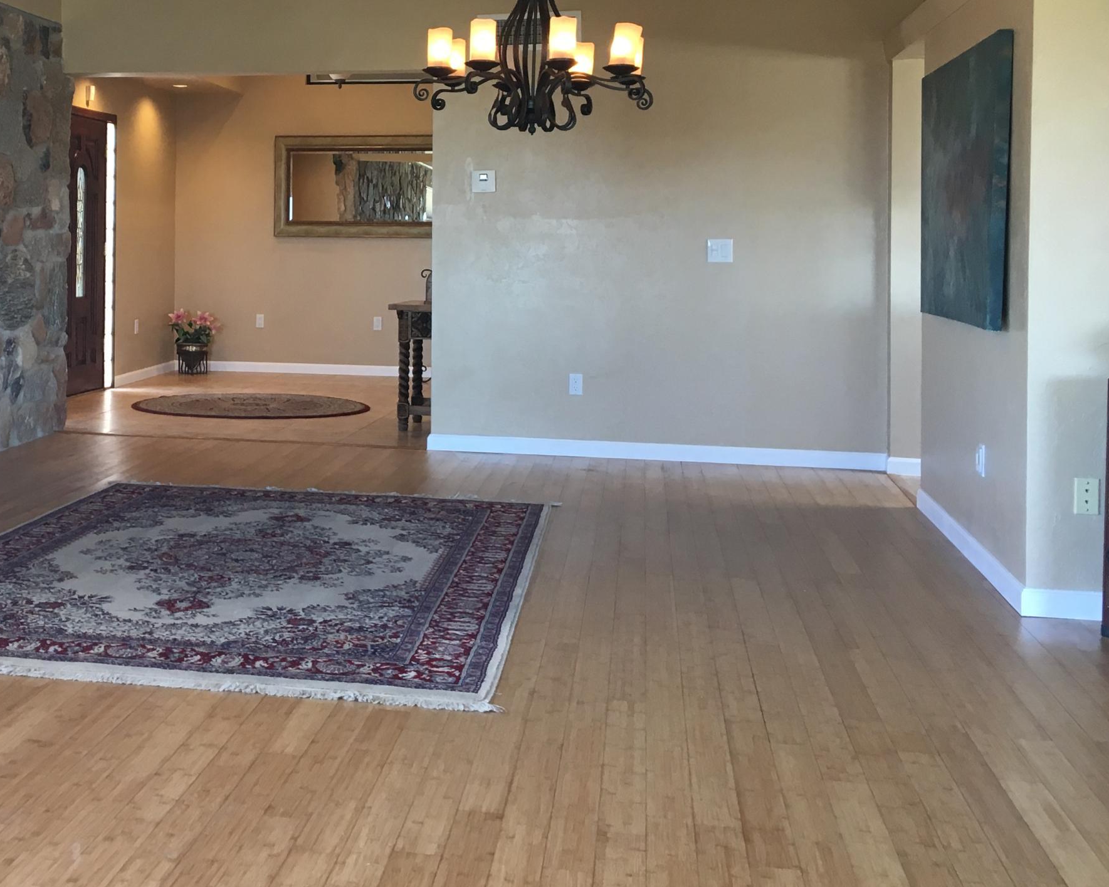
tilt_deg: -0.4
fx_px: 1575
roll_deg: -0.1
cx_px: 271
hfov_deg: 37.8
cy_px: 254
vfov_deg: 31.1
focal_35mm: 48
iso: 50
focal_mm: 4.15
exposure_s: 1/30
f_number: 2.2
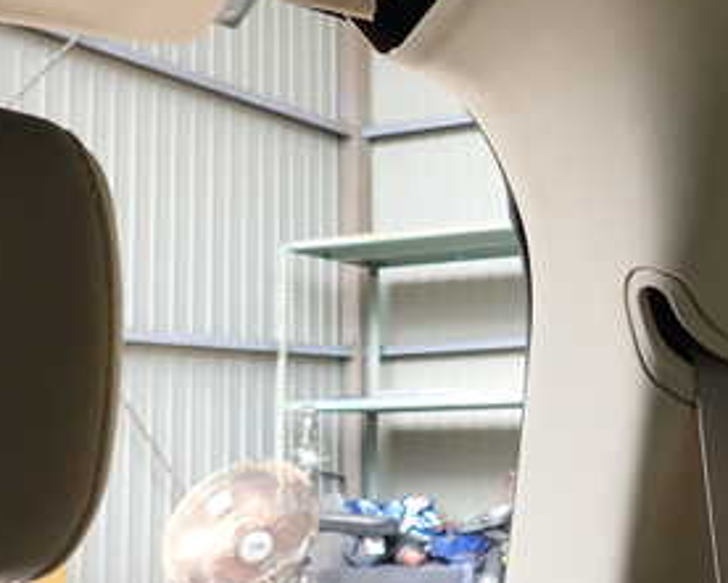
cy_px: 285
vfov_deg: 28.6
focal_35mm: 53
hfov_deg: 33.1
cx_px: 688
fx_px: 1142
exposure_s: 1/60
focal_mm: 4.5
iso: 100
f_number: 2.8
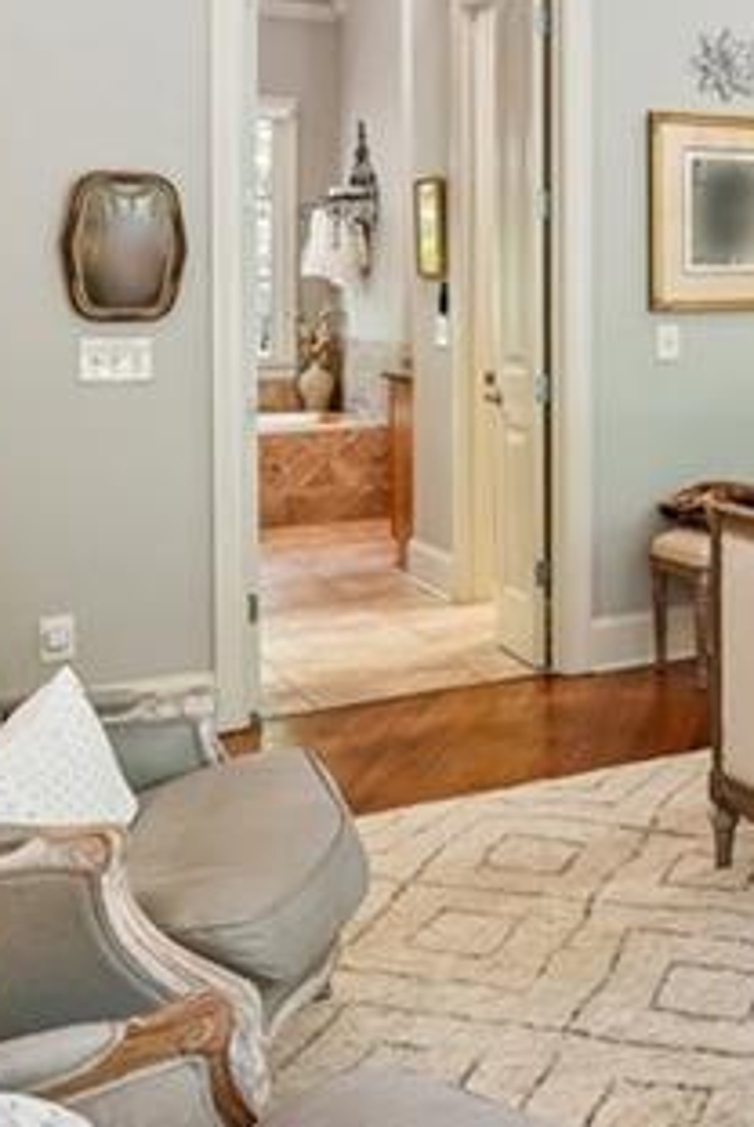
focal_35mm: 49
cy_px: 357
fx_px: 1535
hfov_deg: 20.8
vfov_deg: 39.8
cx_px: 1287
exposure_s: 1/15
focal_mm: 14.9
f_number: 8
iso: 320
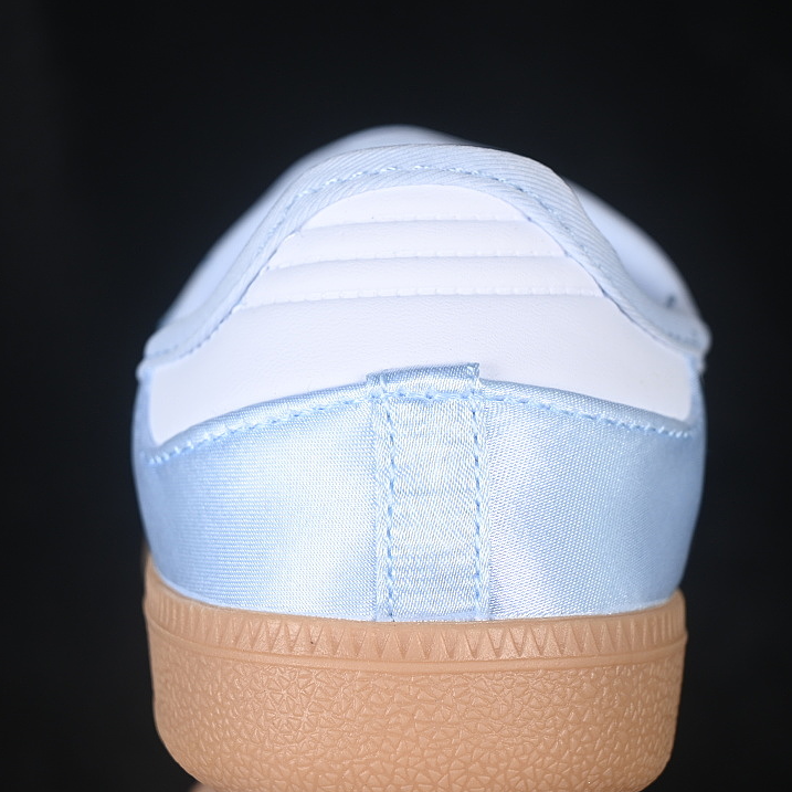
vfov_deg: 18.1
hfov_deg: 18.1
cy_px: 395
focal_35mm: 96
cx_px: 431
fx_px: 2485
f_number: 7.1
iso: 160
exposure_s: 1/80
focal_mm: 50
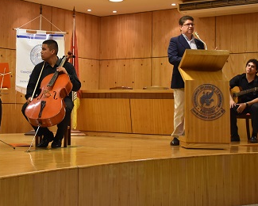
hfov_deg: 24.2
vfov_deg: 19.6
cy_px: 61
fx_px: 596
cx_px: 67
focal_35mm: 78
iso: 2000
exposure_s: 1/60
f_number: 4
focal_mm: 30
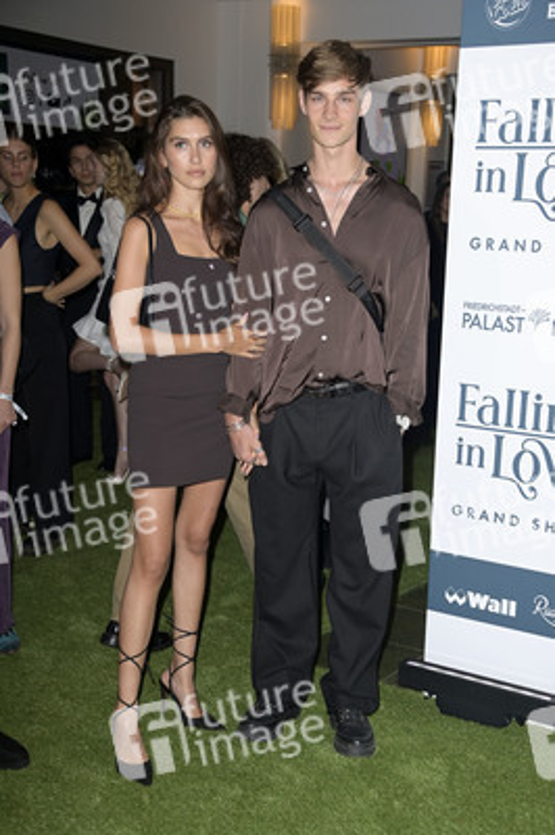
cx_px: 278
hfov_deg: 26.9
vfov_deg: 39.6
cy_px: 418
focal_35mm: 50
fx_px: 1158
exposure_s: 1/250
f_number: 5.6
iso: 640
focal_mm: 50
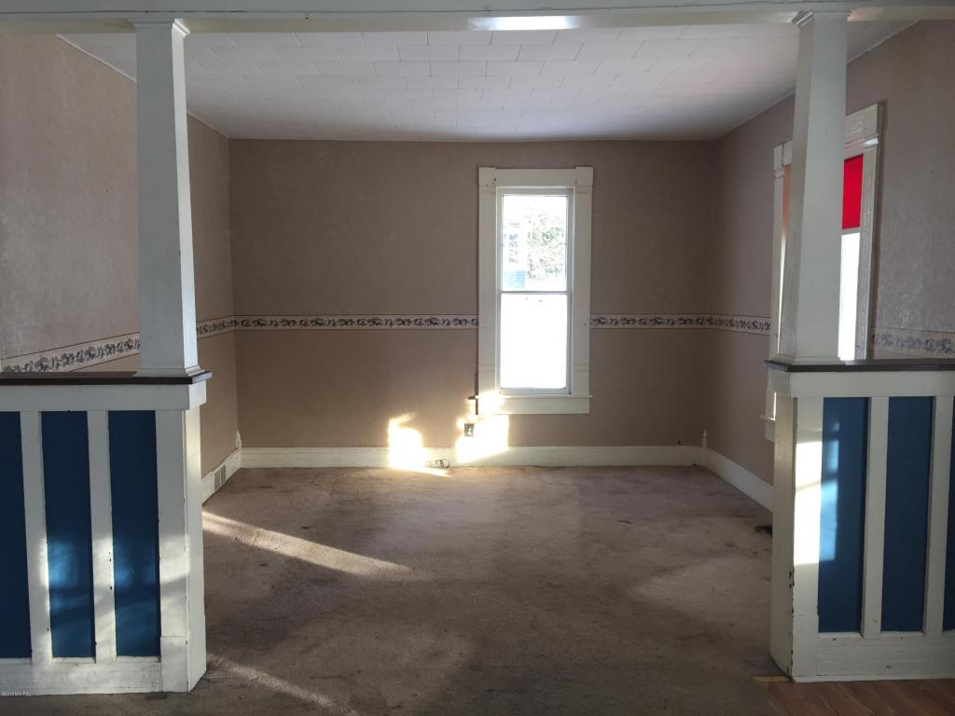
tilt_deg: -5.3
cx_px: 478
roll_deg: +0.8
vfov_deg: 48.2
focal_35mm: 29
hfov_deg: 61.7
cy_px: 358
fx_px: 800
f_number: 2.2
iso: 40
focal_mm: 4.15
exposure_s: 1/60
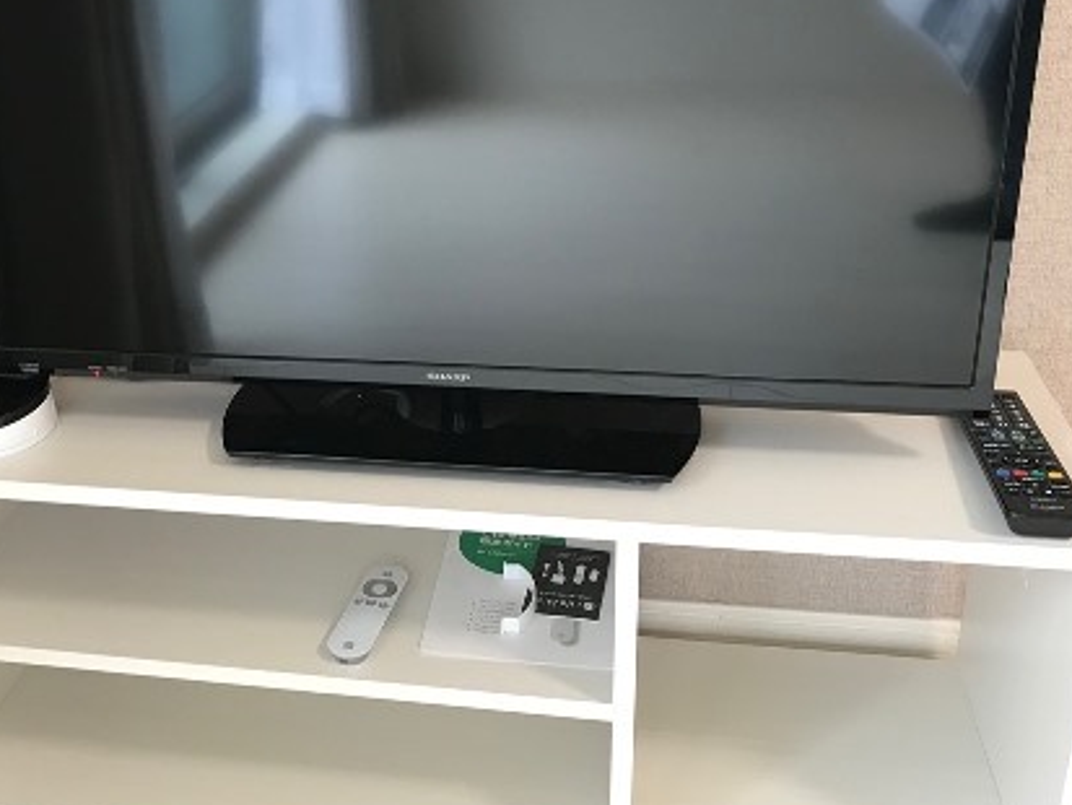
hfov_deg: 45.3
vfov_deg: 34.8
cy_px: 270
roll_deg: +3.2
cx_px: 396
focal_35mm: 41
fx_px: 1270
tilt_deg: -20.0
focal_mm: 3.99
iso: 40
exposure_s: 1/30
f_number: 1.8
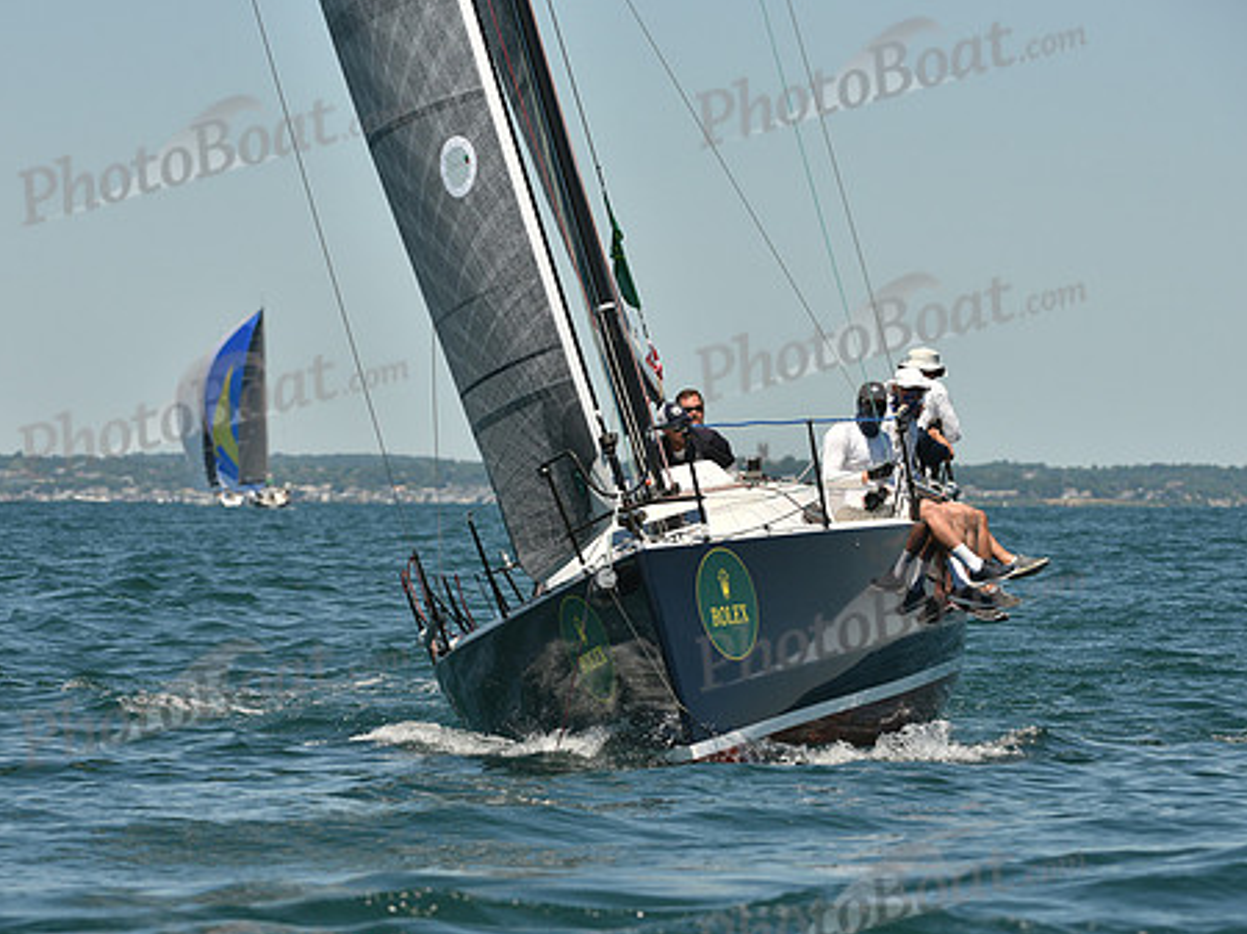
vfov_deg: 6.0
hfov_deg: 8.0
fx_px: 8929
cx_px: 554
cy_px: 514
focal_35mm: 248
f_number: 7.1
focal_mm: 200
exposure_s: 1/1250
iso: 250
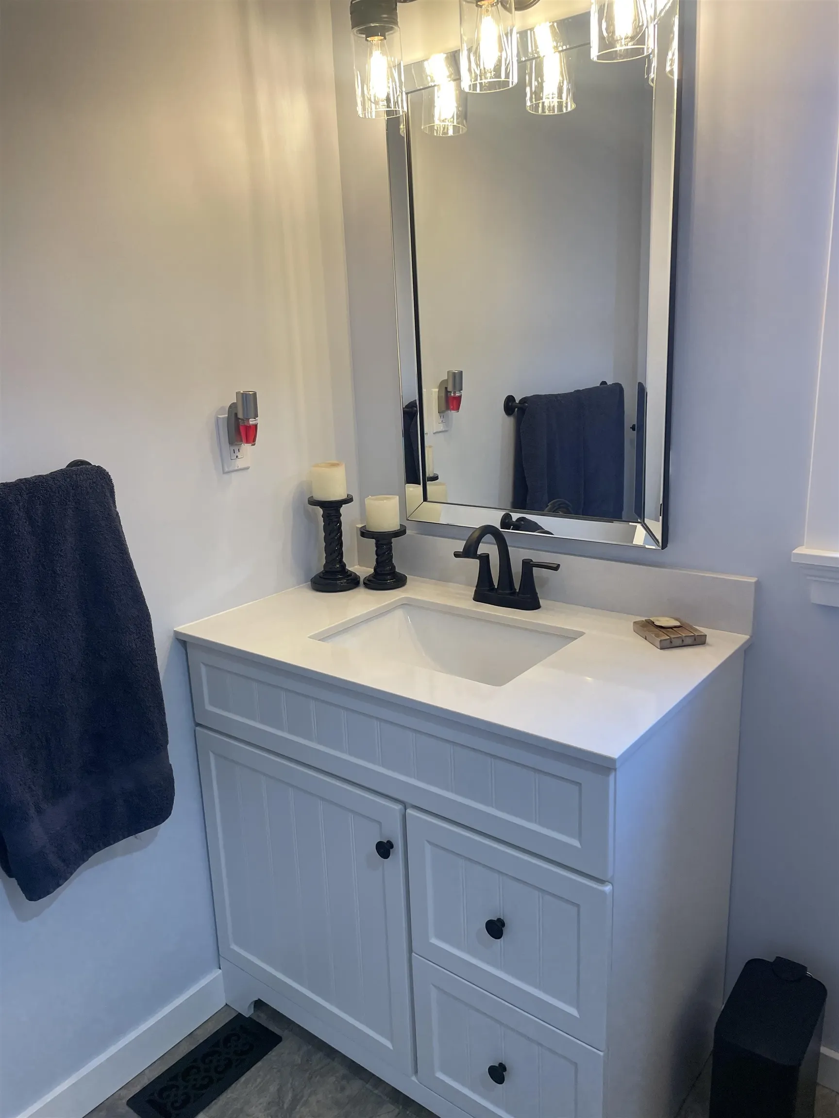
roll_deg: +2.8
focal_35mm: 26
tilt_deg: -12.7
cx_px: 420
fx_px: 840
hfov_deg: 53.1
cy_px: 559
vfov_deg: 67.3
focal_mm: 4.2
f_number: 1.6
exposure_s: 1/120
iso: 80
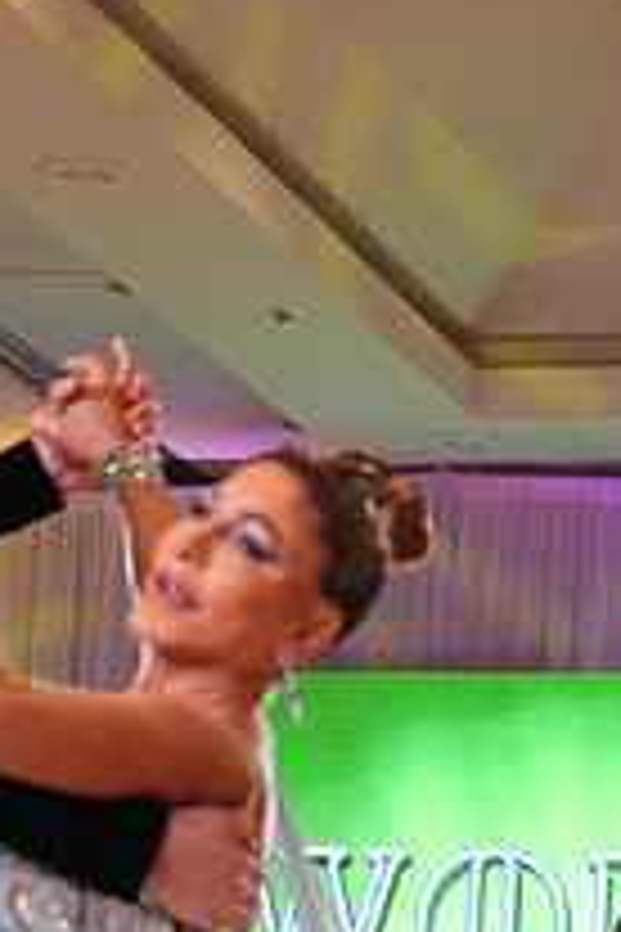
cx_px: 182
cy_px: 1207
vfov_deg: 11.7
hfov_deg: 8.0
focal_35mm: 171
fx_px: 4424
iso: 2000
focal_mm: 61
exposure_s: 1/320
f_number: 4
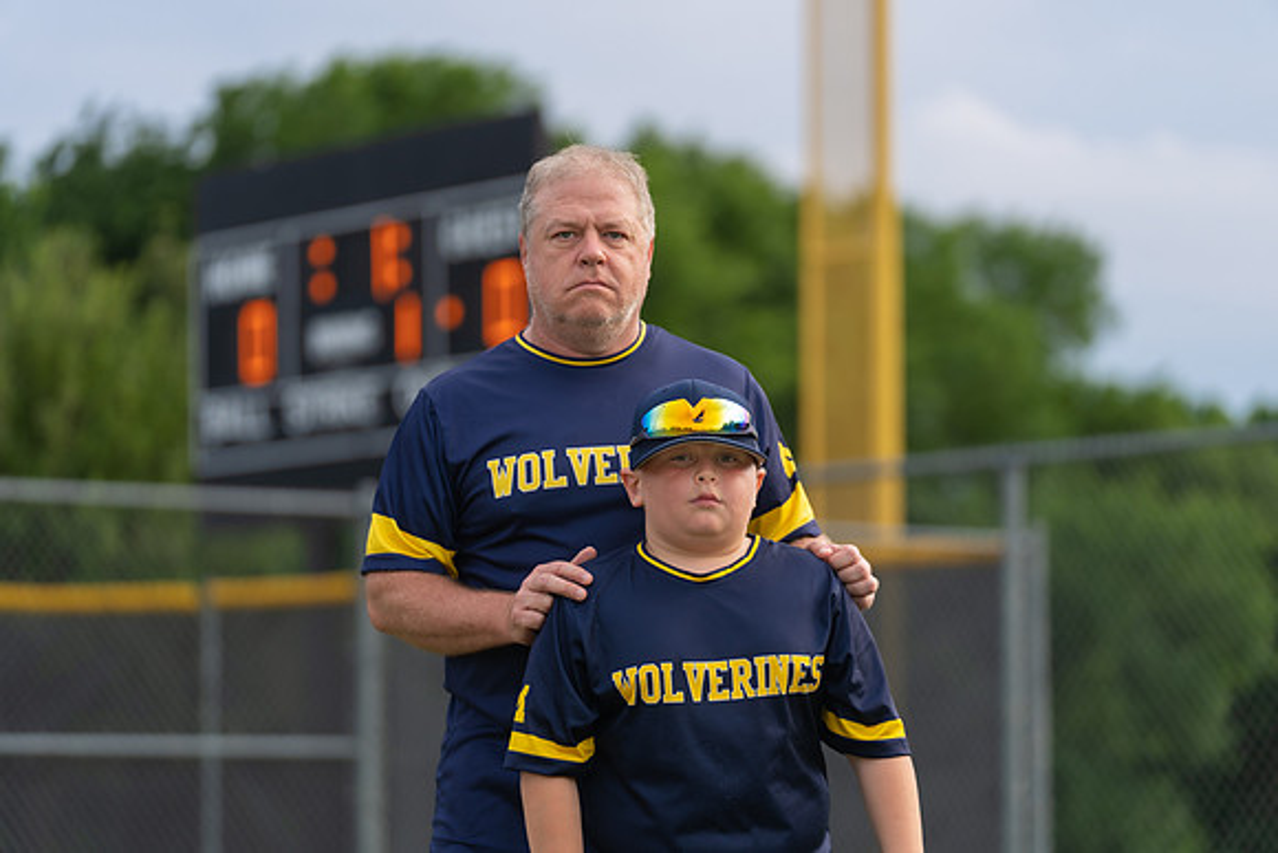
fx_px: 4687
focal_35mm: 132
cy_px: 426
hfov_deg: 15.5
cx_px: 639
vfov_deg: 10.4
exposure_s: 1/320
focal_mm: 132
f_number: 2.8
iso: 160
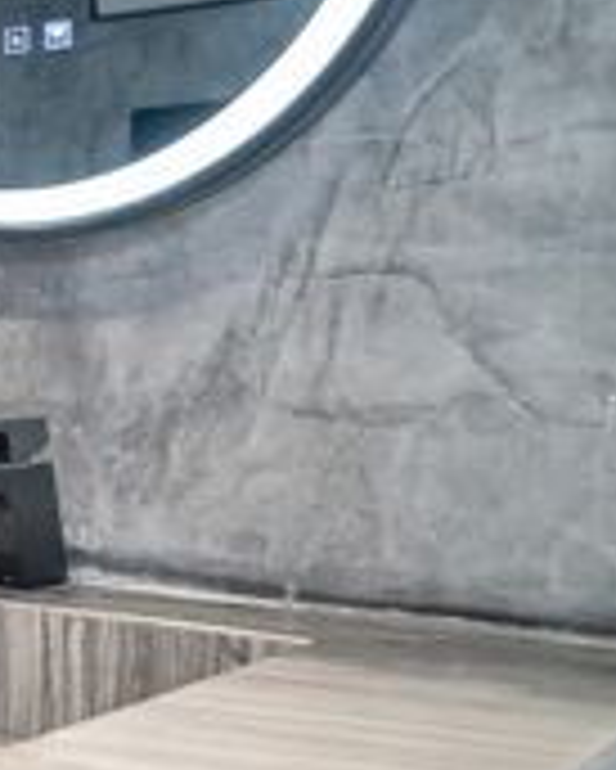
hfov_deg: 16.3
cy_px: 405
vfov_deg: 27.1
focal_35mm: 70
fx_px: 1594
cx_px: -647
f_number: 1.8
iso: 5000
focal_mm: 16
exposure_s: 1/1600
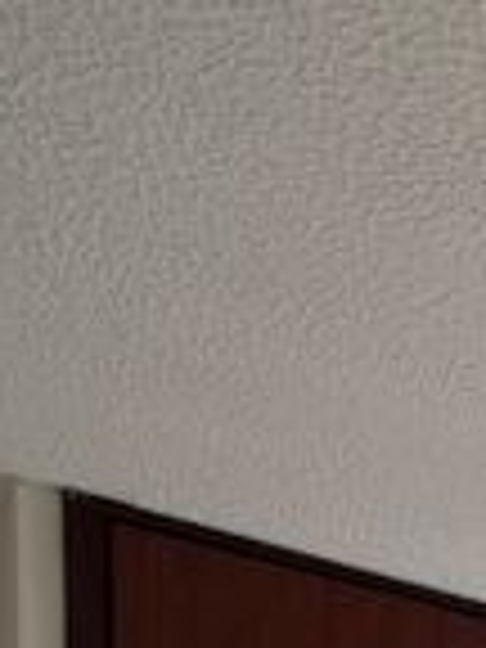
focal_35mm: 65
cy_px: 1069
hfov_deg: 15.7
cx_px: 1071
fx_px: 1217
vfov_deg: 22.2
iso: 80
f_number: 2.2
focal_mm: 2.22
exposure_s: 1/121
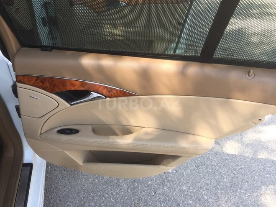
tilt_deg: -40.4
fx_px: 231
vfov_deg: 48.2
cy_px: 104
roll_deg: -6.2
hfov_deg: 61.7
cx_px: 138
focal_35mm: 29
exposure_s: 1/149
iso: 32
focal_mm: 4.15
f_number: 2.2
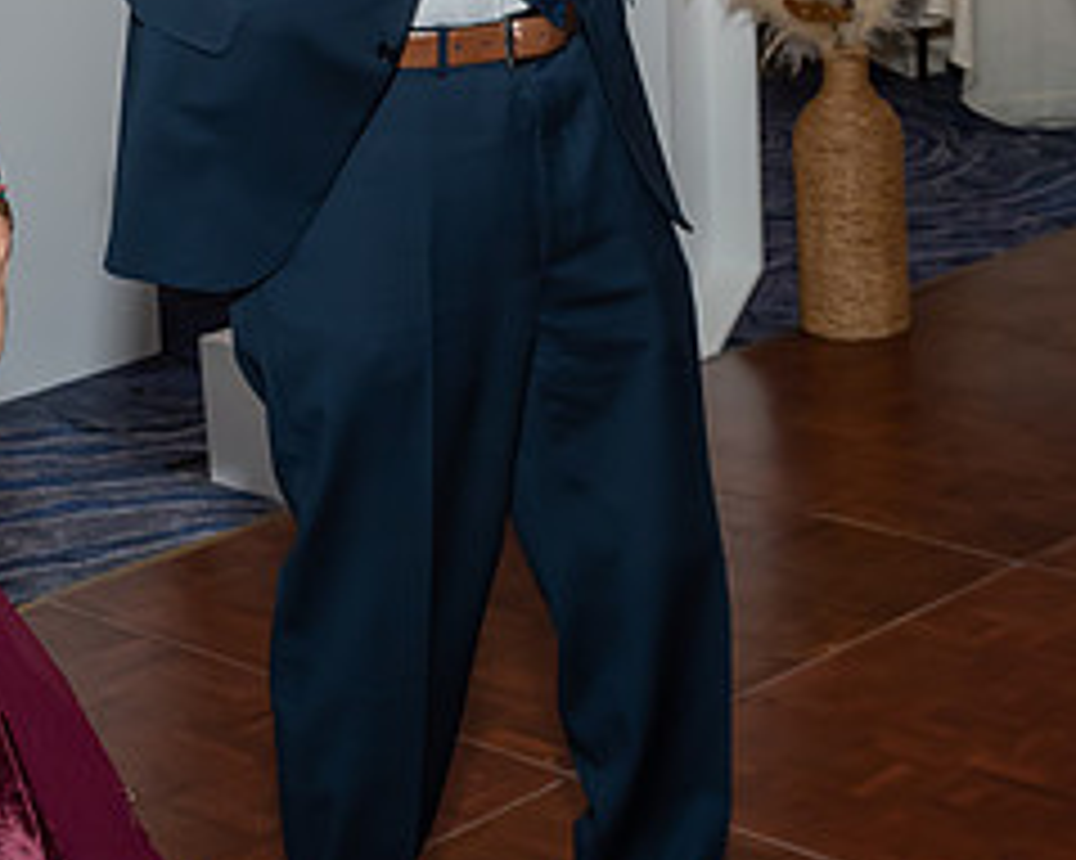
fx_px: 3151
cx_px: 199
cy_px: -112
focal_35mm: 99
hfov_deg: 19.2
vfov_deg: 15.1
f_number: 6.3
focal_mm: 24
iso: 500
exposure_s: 1/250
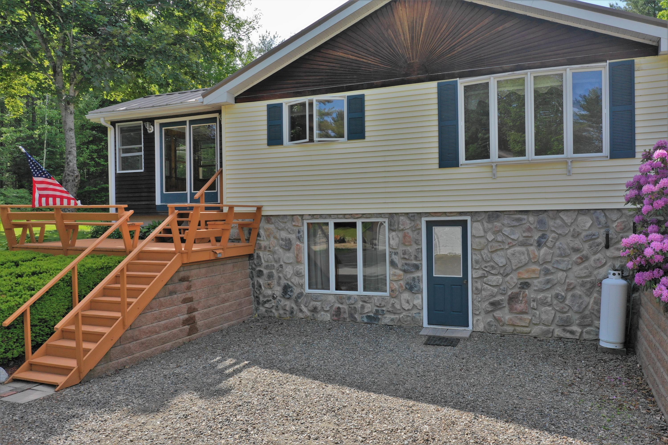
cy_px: 222
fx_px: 520
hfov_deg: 65.5
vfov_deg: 46.4
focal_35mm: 28
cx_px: 334
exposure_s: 1/320
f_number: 5
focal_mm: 10.26
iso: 100
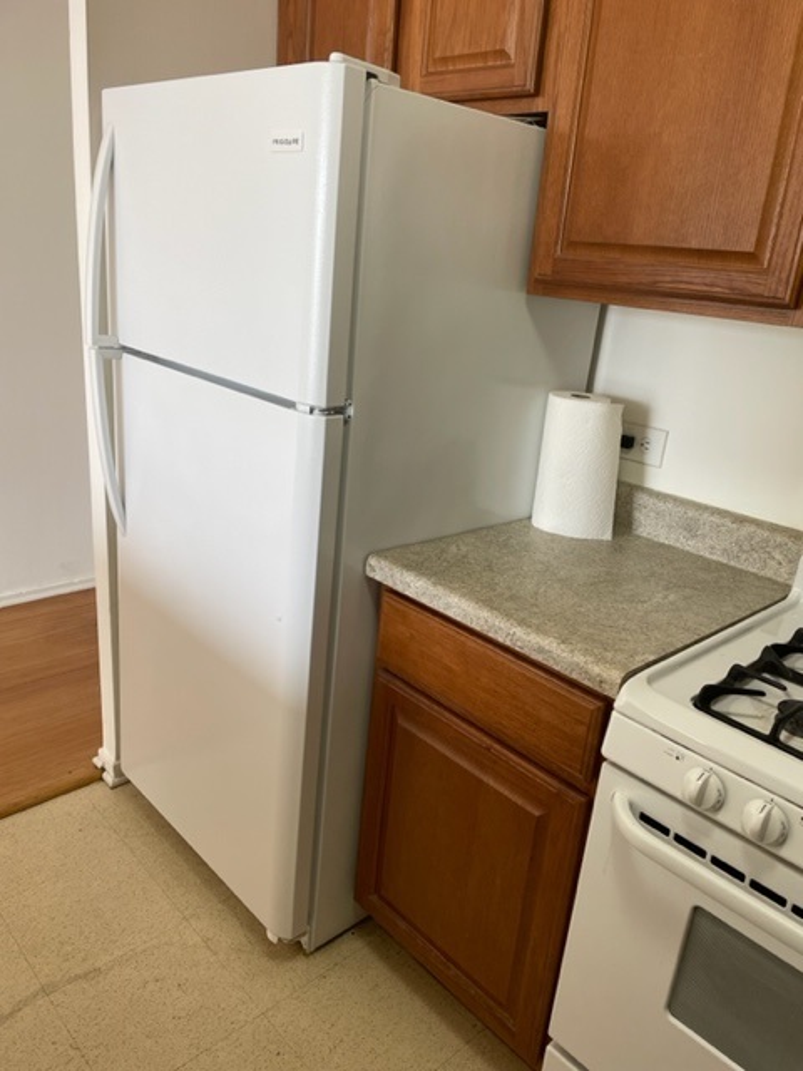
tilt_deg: -19.4
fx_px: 804
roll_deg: -5.3
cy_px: 536
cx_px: 402
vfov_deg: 67.3
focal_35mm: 26
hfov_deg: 53.1
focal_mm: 4.2
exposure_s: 1/60
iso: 80
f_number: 1.6
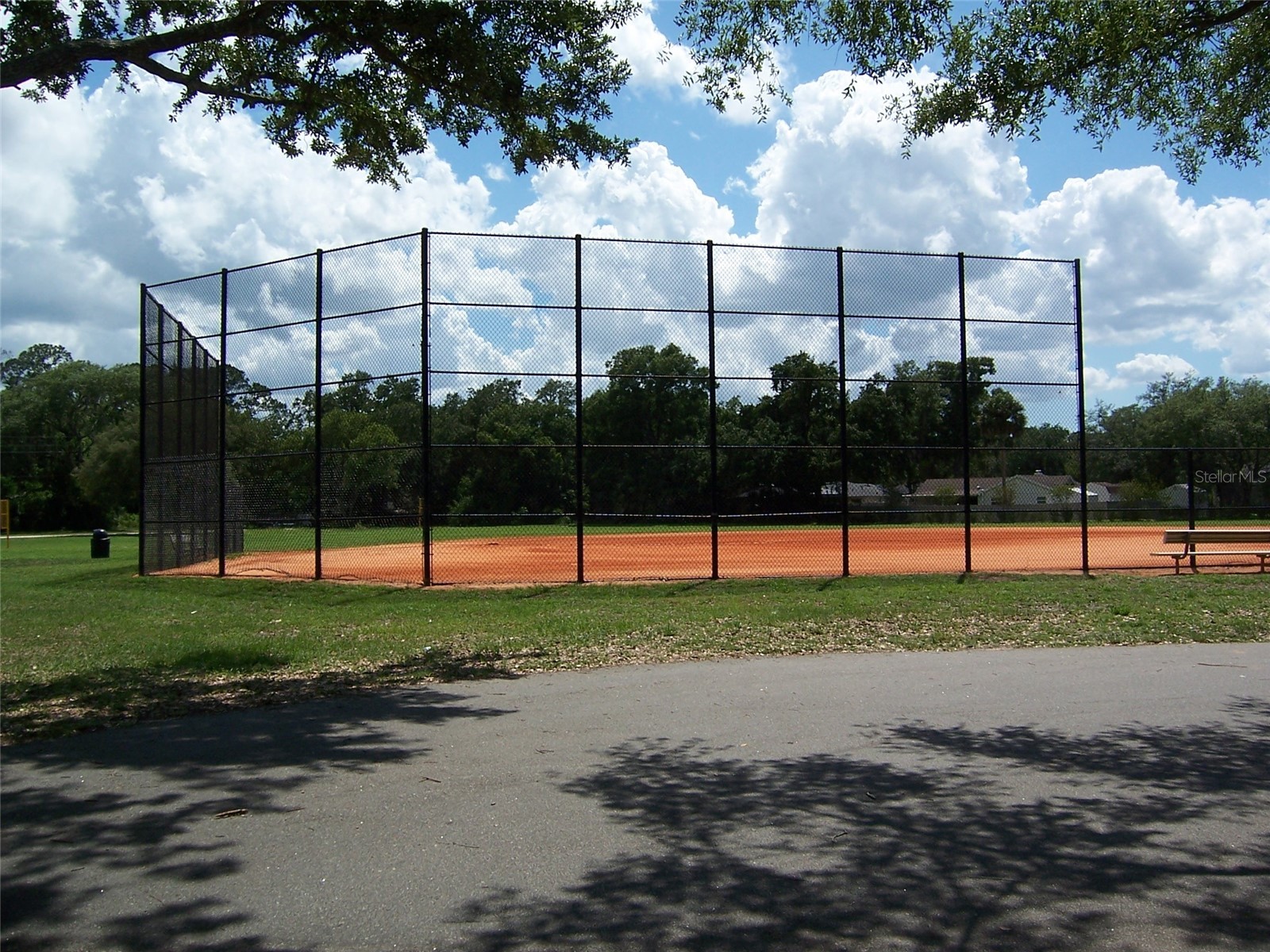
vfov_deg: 42.9
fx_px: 1211
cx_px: 635
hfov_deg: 55.4
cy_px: 476
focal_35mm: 33
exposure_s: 1/1000
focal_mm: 5.5
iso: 80
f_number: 4
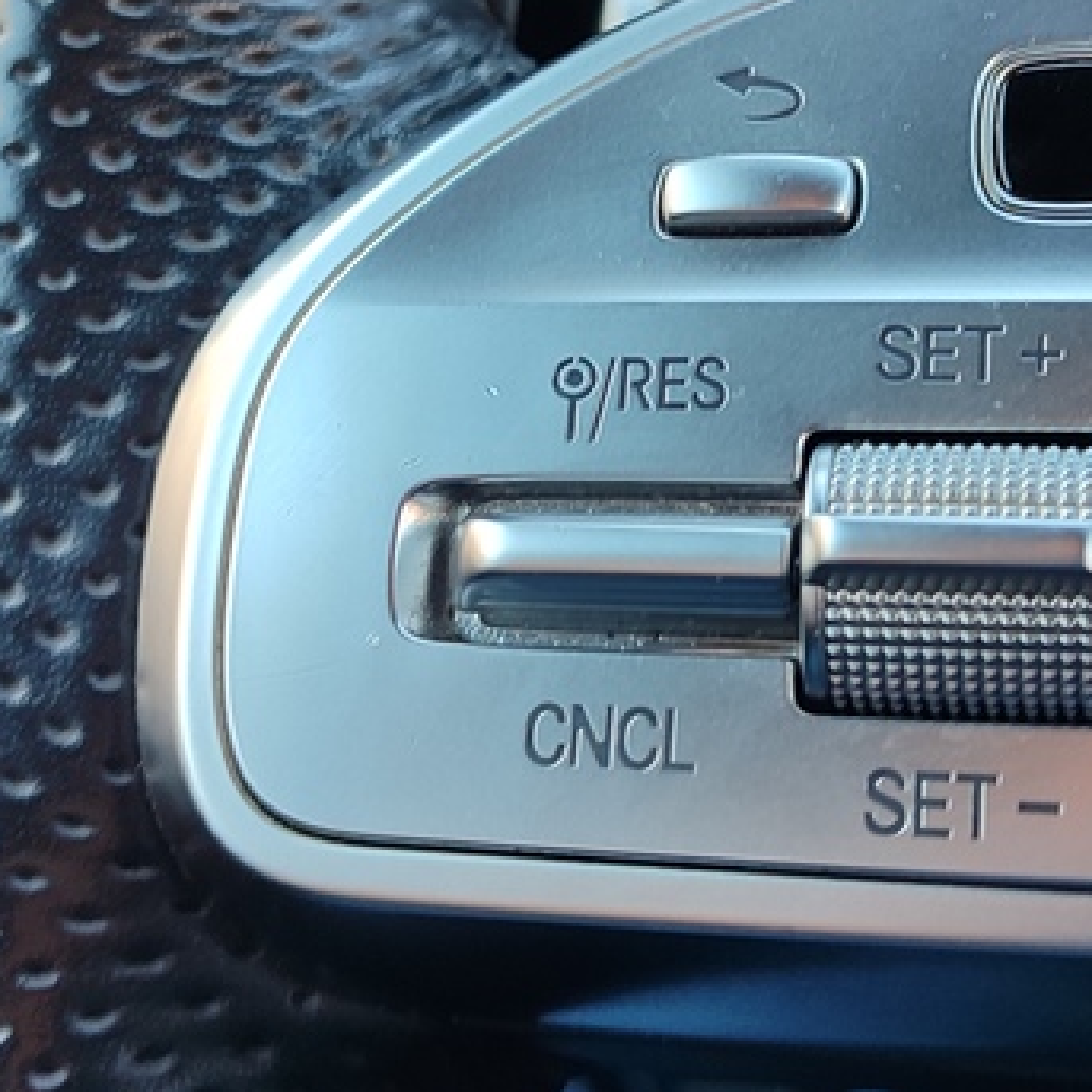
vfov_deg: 25.8
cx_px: 573
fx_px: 2356
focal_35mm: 66
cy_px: 271
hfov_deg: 26.1
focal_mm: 5.95
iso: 120
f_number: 1.89
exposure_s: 1/50
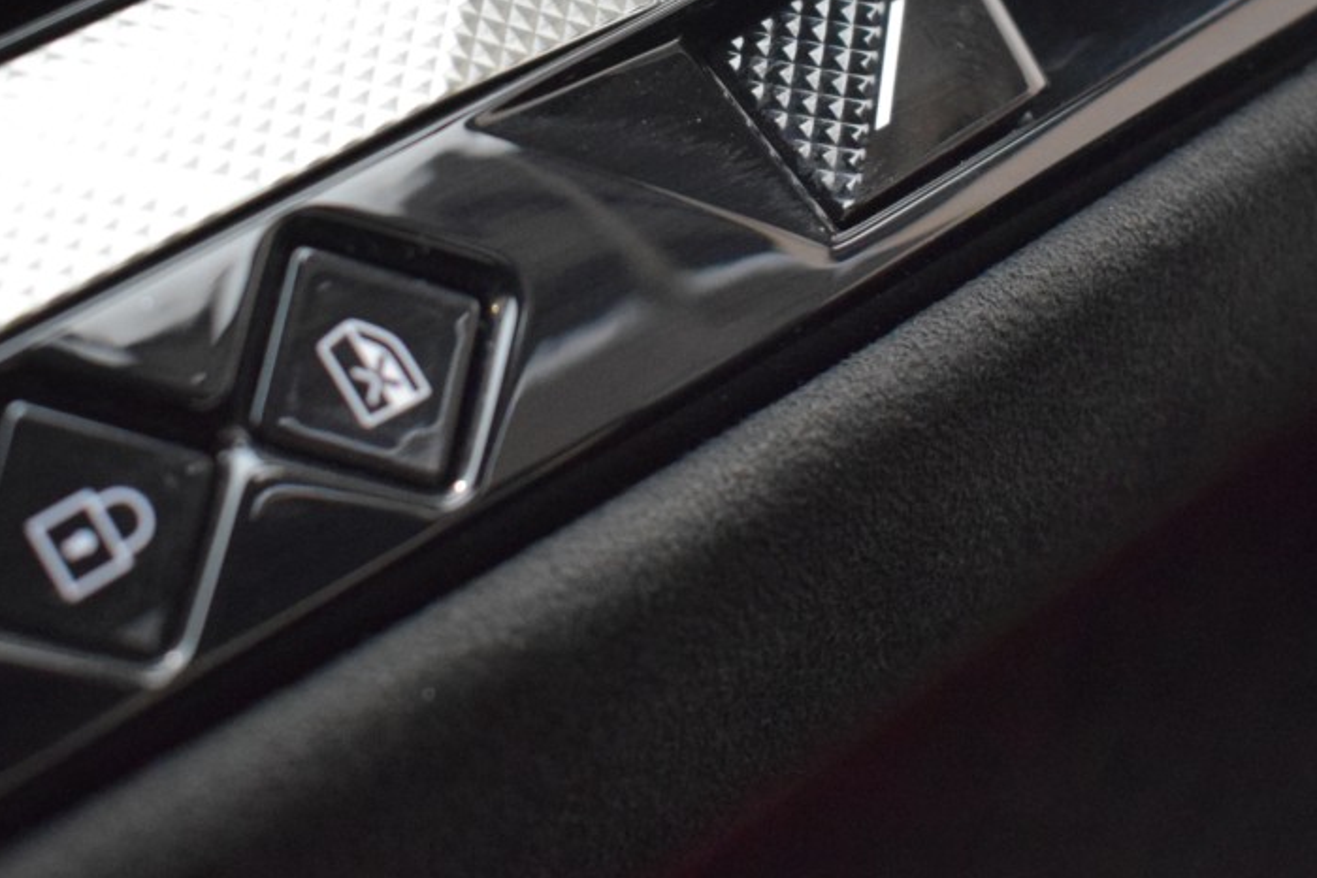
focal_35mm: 74
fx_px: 2710
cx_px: 712
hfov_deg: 27.3
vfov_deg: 18.0
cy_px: 43
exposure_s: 1/125
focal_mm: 23
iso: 3200
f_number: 3.8
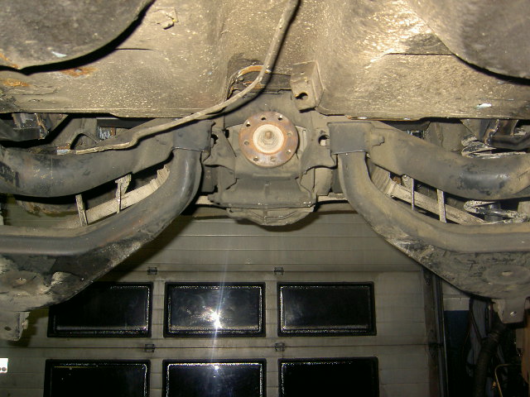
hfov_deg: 54.0
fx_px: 521
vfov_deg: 41.8
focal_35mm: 34
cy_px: 198
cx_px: 265
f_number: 2.8
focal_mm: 5.6
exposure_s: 1/60
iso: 100
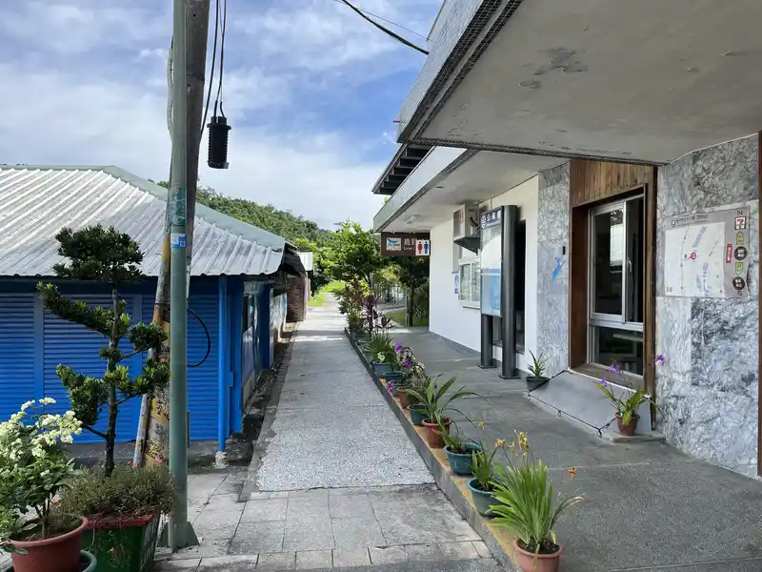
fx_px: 572
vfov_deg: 53.1
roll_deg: -0.3
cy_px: 286
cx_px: 381
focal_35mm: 26
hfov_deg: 67.3
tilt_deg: +0.8
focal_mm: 5.1
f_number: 1.6
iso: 50
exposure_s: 1/1186
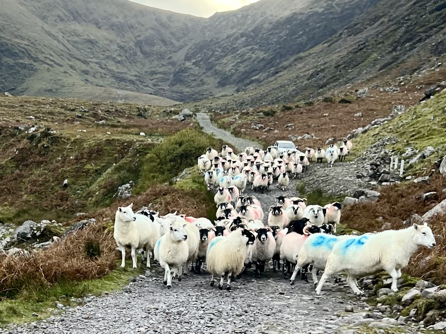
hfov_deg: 67.3
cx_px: 223
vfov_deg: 53.0
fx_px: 335
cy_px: 167
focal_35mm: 26
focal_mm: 5.7
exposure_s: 1/251
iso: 40
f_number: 1.5
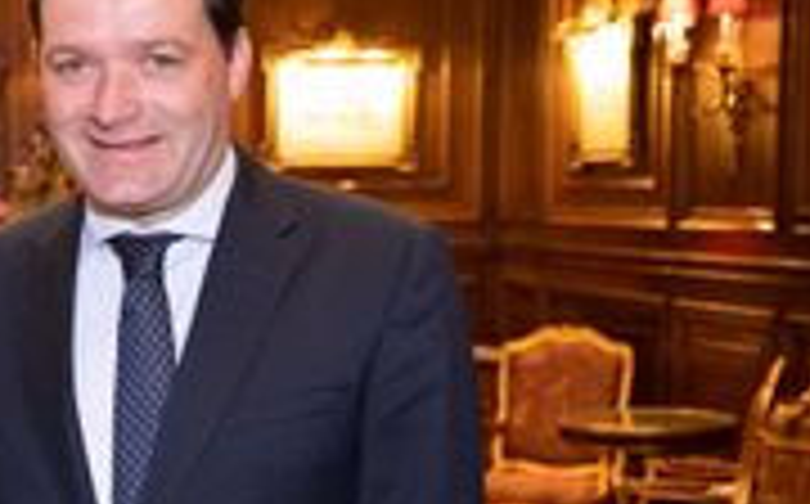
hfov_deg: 22.5
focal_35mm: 87
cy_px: 430
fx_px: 1918
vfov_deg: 14.8
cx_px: -86
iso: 5000
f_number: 3.2
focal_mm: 30
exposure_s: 1/160
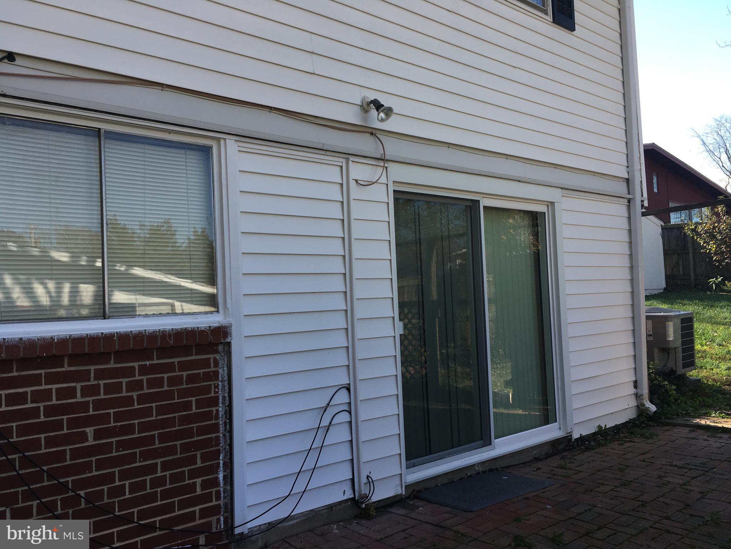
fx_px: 612
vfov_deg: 48.2
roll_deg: +1.8
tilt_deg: +3.4
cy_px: 274
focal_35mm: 29
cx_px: 366
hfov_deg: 61.7
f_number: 2.2
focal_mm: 4.15
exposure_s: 1/420
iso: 25
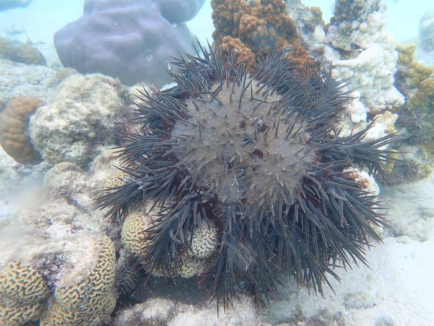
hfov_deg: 63.4
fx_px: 351
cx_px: 217
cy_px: 163
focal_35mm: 28
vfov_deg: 49.7
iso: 100
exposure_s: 1/320
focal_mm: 5.05
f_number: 3.2
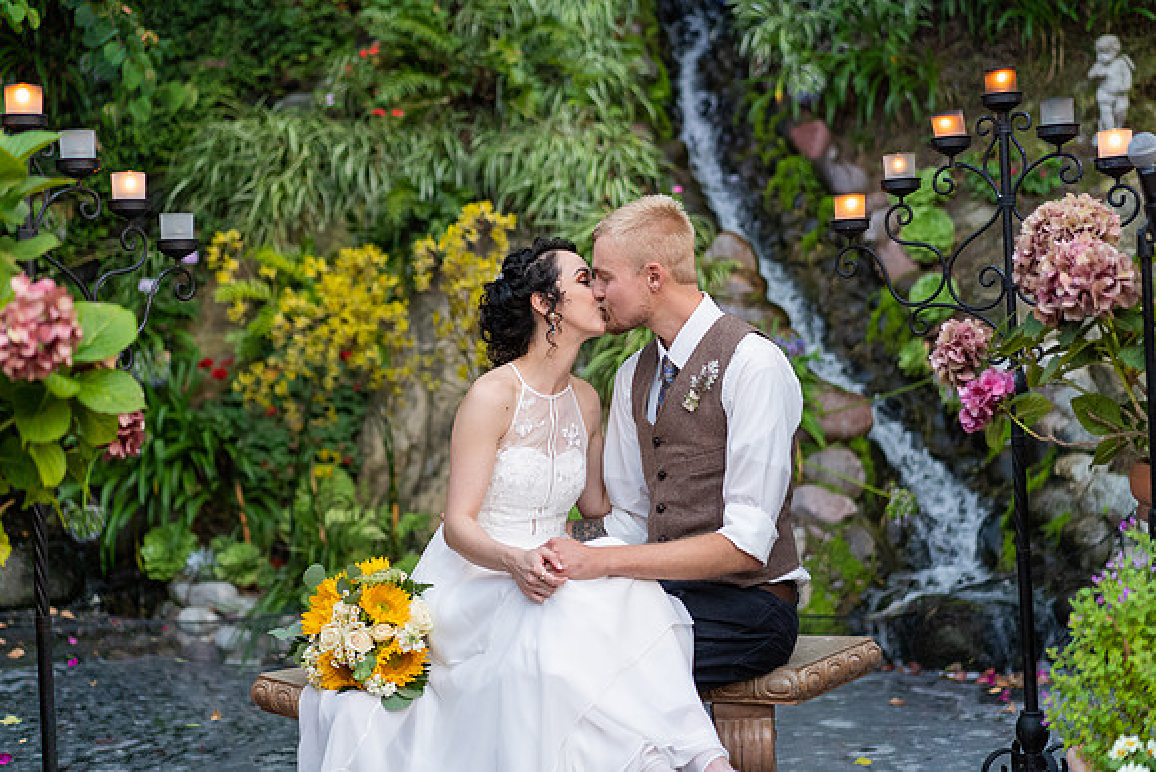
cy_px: 386
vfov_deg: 24.6
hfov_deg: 36.2
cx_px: 578
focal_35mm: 55
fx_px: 1766
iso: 500
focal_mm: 55
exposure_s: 1/400
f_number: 2.2
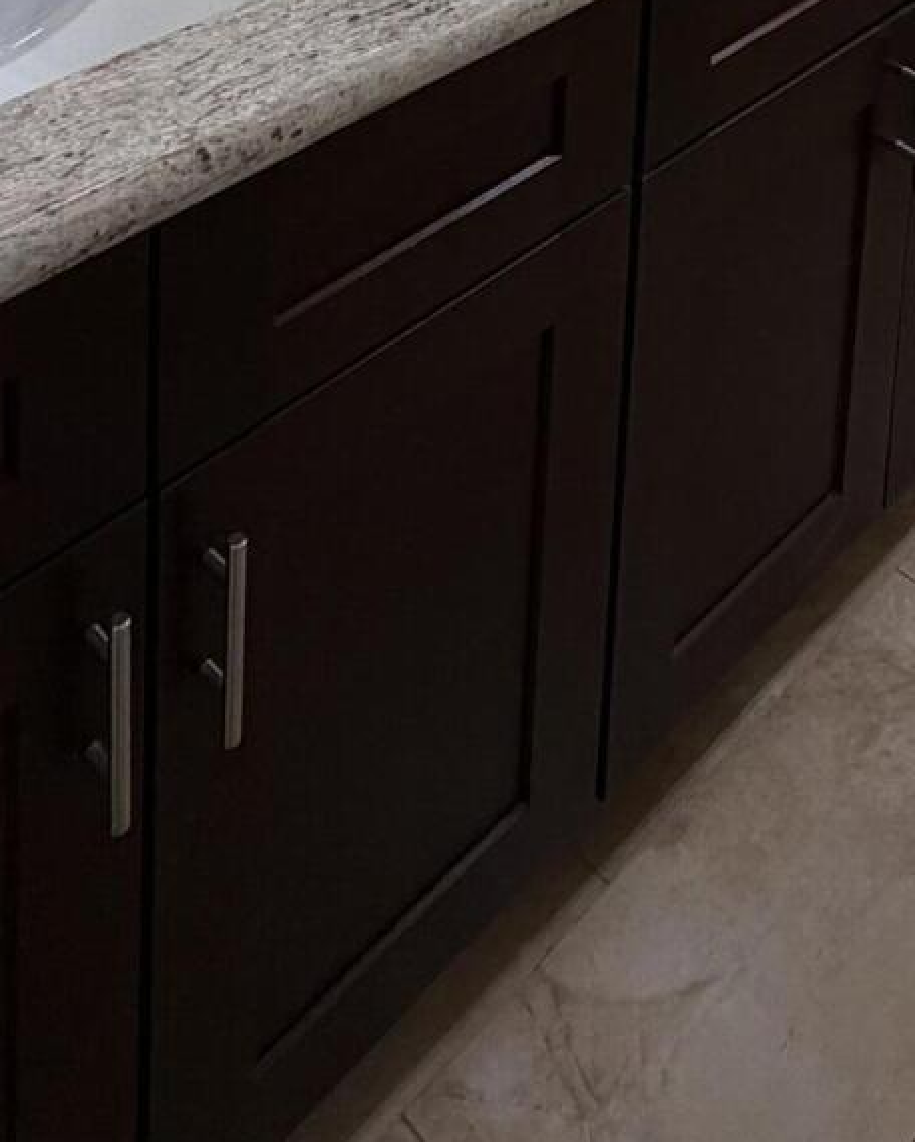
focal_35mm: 48
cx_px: 911
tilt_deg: -8.0
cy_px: -618
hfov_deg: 29.4
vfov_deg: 26.5
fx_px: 1623
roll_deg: -4.8
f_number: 2.2
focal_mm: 2.22
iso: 160
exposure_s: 1/120
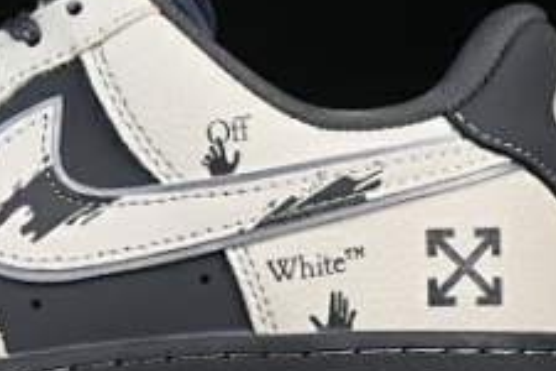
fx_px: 3753
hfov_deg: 8.4
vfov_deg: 5.7
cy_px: 134
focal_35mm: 243
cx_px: 22
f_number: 8
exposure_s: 1/80
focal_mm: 50
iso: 160
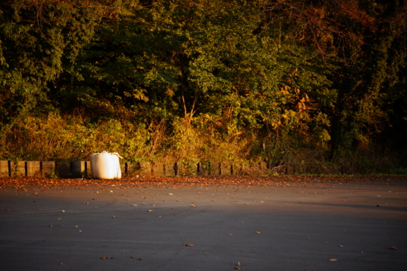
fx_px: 639
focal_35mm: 57
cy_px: 143
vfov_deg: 23.9
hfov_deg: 35.3
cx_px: 197
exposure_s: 1/80
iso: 100
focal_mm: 35
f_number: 5.6
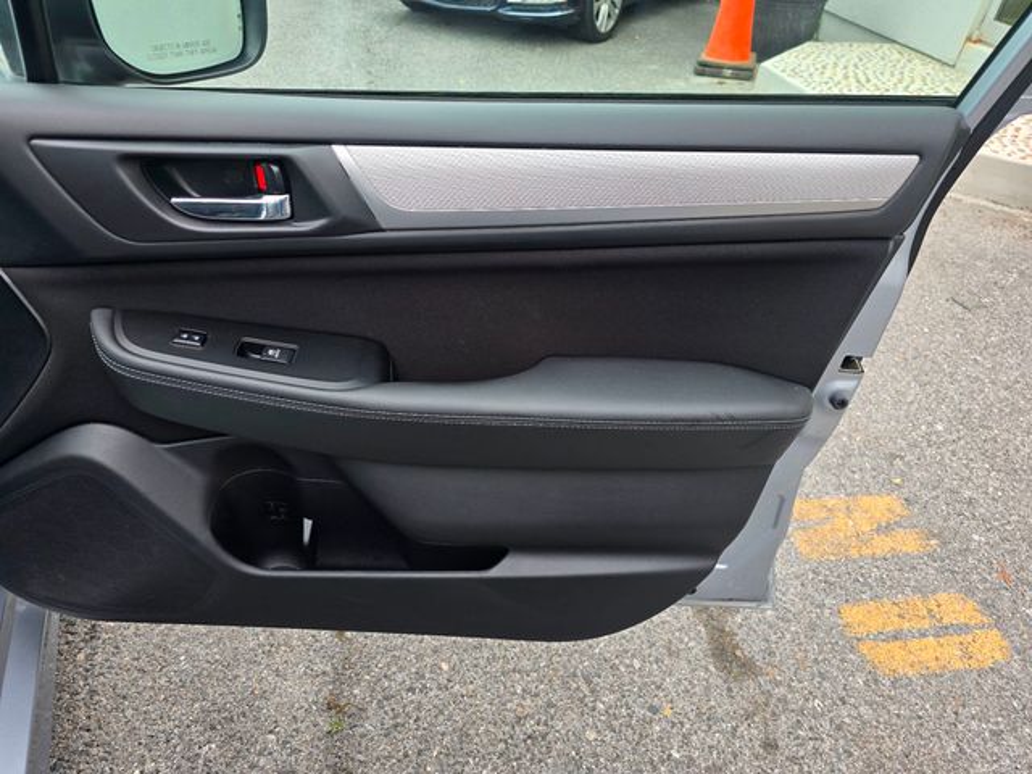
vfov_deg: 58.9
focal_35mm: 23
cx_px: 516
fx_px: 686
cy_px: 387
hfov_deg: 73.9
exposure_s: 1/120
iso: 50
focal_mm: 6.3
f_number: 1.7
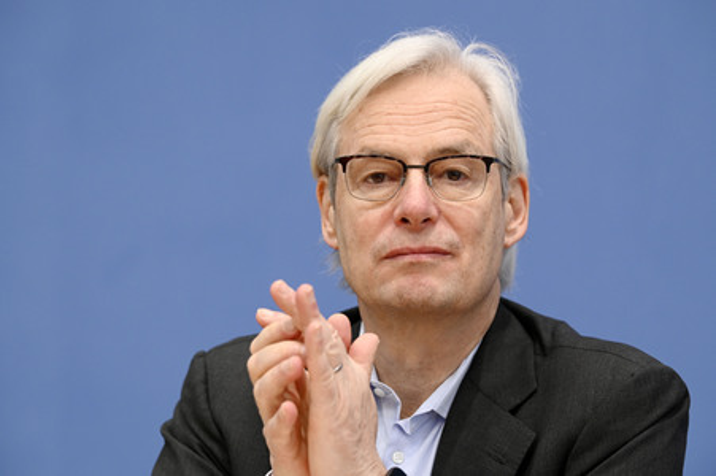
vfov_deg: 8.1
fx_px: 3379
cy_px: 238
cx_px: 358
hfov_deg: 12.1
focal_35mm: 170
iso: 2500
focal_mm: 170
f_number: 5
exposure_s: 1/500
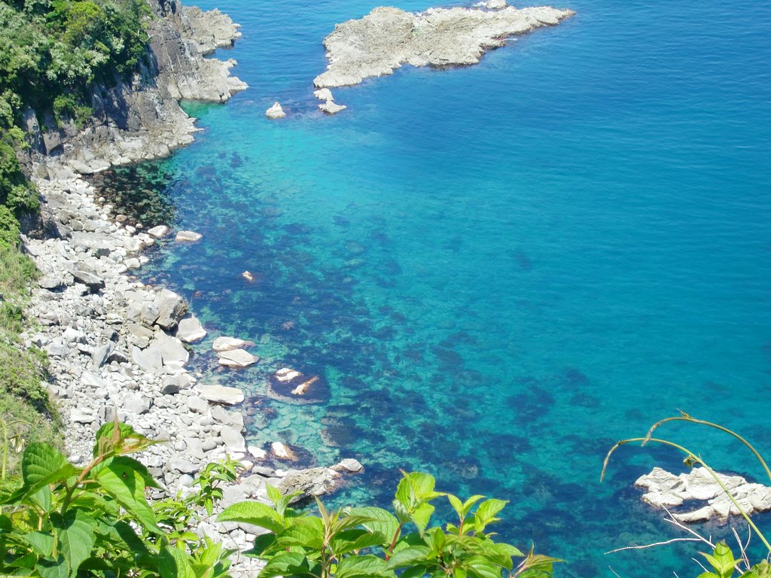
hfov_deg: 21.1
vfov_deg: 15.9
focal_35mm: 93
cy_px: 289
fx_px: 2071
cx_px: 386
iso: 64
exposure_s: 1/160
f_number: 5.2
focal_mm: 16.5
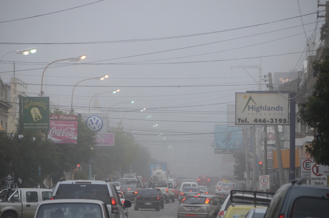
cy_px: 109
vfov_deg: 4.6
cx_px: 164
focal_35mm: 300
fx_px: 2736
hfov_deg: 6.9
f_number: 5.6
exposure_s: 1/500
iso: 400
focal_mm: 200
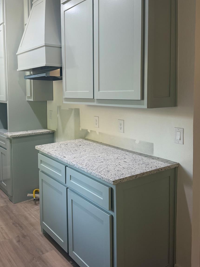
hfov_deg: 44.0
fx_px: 247
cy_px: 107
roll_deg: +0.4
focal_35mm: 32
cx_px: 86
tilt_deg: -3.9
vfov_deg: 56.4
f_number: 1.78
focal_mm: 6.76
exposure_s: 1/120
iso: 200
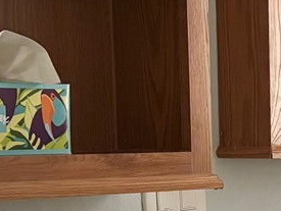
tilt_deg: -7.1
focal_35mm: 151
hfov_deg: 12.5
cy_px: 249
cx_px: 397
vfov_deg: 9.7
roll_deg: +0.6
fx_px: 1227
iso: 200
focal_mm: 5.96
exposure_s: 1/60
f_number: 1.6
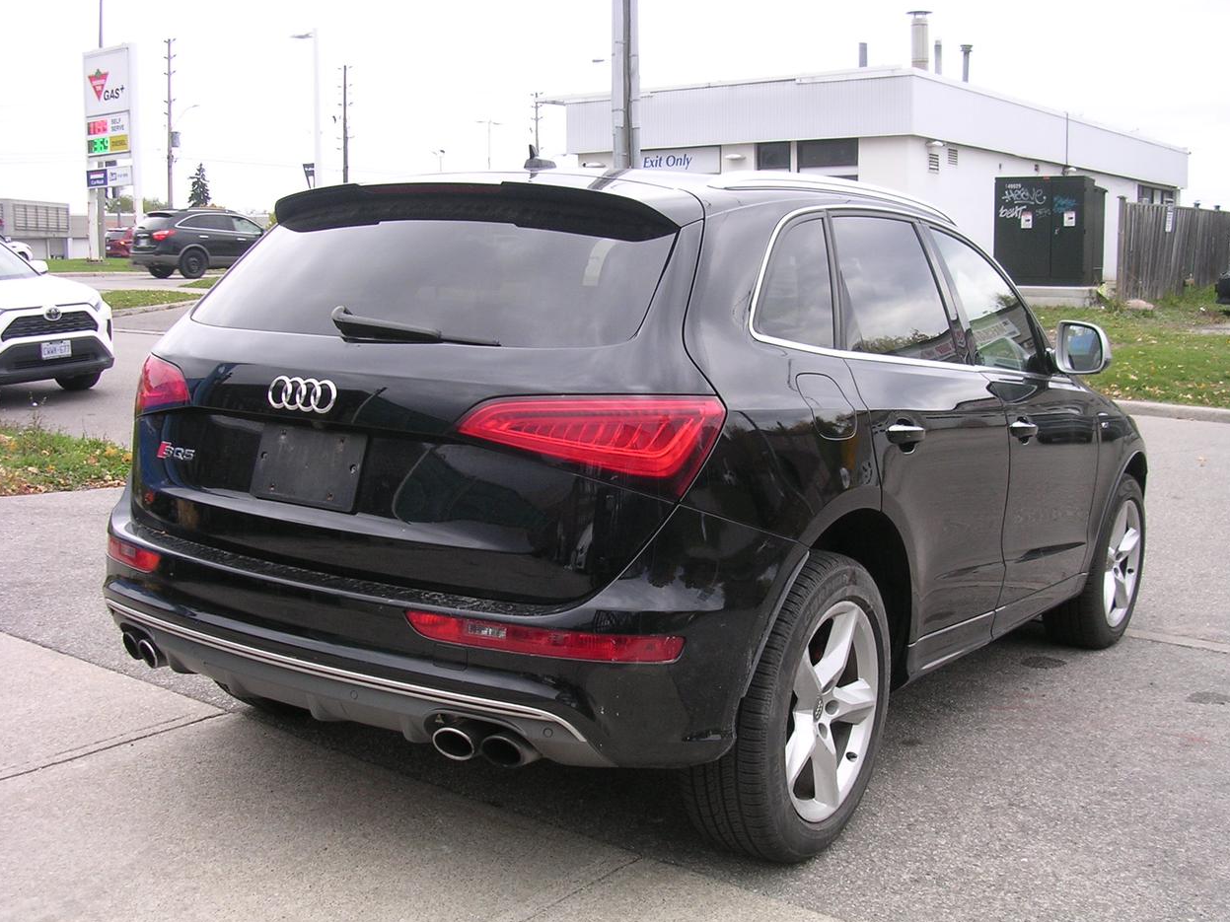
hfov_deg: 47.9
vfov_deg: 36.8
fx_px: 1386
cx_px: 626
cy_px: 469
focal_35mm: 39
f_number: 2.8
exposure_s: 1/77.8
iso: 100
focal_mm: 5.8
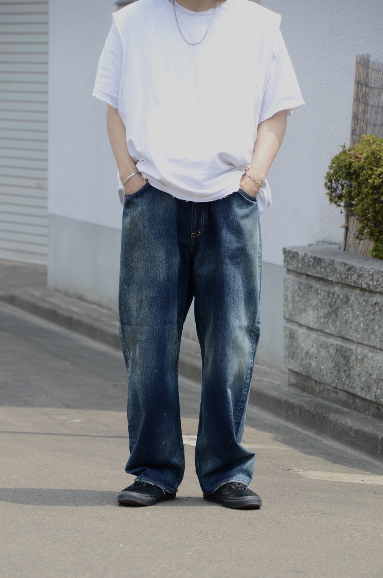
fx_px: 2644
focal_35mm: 165
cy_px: 289
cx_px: 192
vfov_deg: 12.5
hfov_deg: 8.3
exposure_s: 1/320
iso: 200
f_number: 5.6
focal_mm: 110
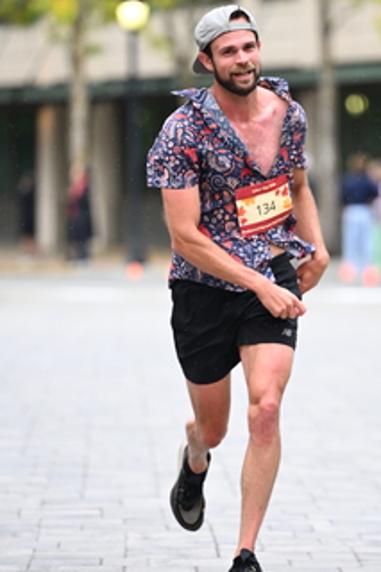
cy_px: 257
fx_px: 4370
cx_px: 251
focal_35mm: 275
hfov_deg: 5.0
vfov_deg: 7.5
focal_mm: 160
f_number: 2.8
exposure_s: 1/1600
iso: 1250
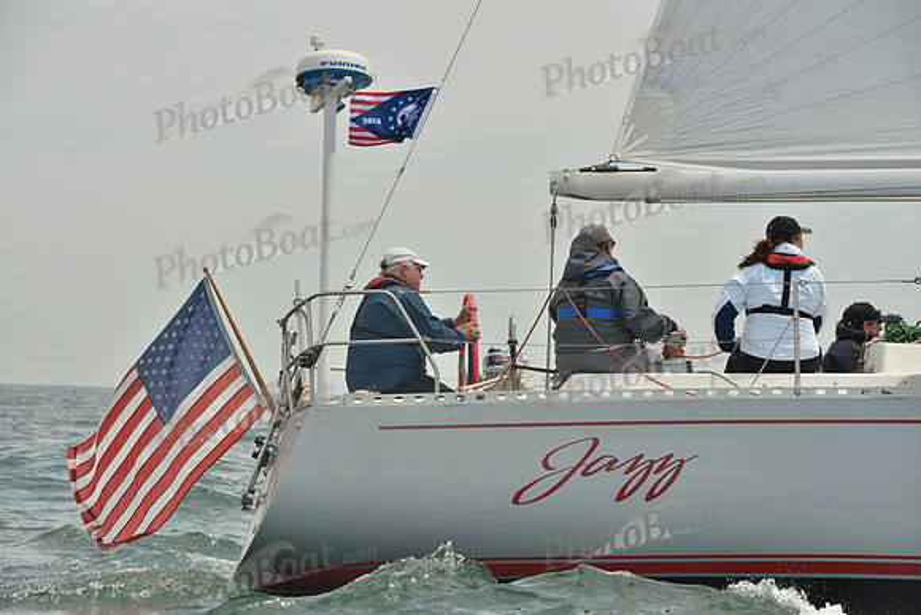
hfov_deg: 13.2
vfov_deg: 8.9
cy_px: 308
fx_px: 3966
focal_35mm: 155
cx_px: 460
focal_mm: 155
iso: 560
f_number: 11
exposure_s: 1/1250
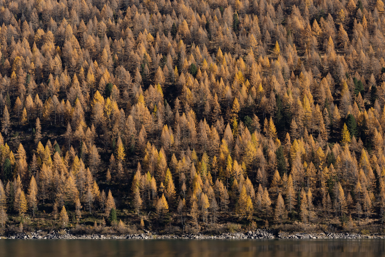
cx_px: 192
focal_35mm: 105
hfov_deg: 19.5
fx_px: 1123
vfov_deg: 13.0
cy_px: 128
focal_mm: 105
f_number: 11
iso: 100
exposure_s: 1/80
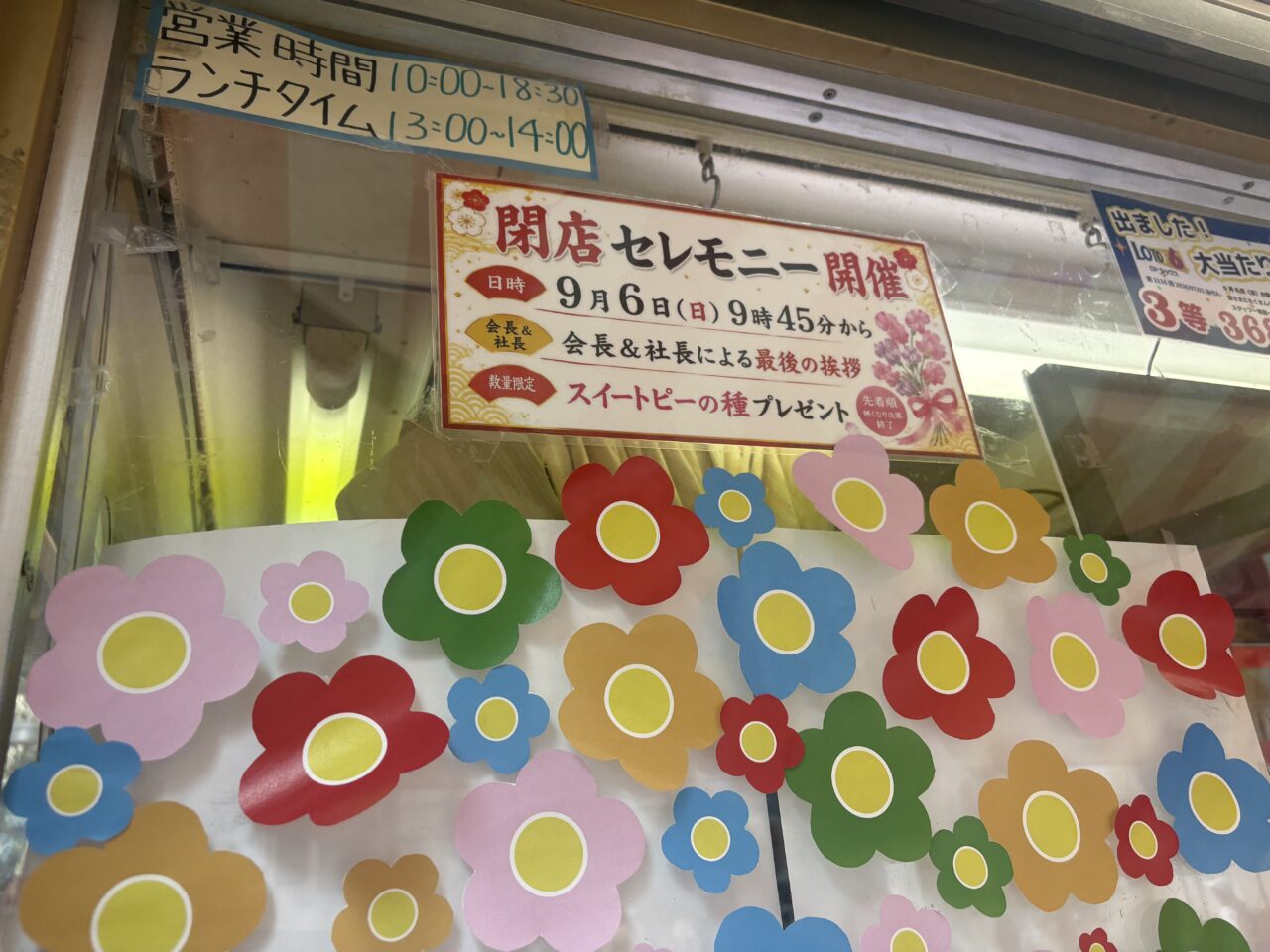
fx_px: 954
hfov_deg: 67.3
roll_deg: +7.8
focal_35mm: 26
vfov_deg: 53.1
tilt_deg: +24.8
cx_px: 635
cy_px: 476
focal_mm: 5.96
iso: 64
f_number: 1.6
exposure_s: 1/687
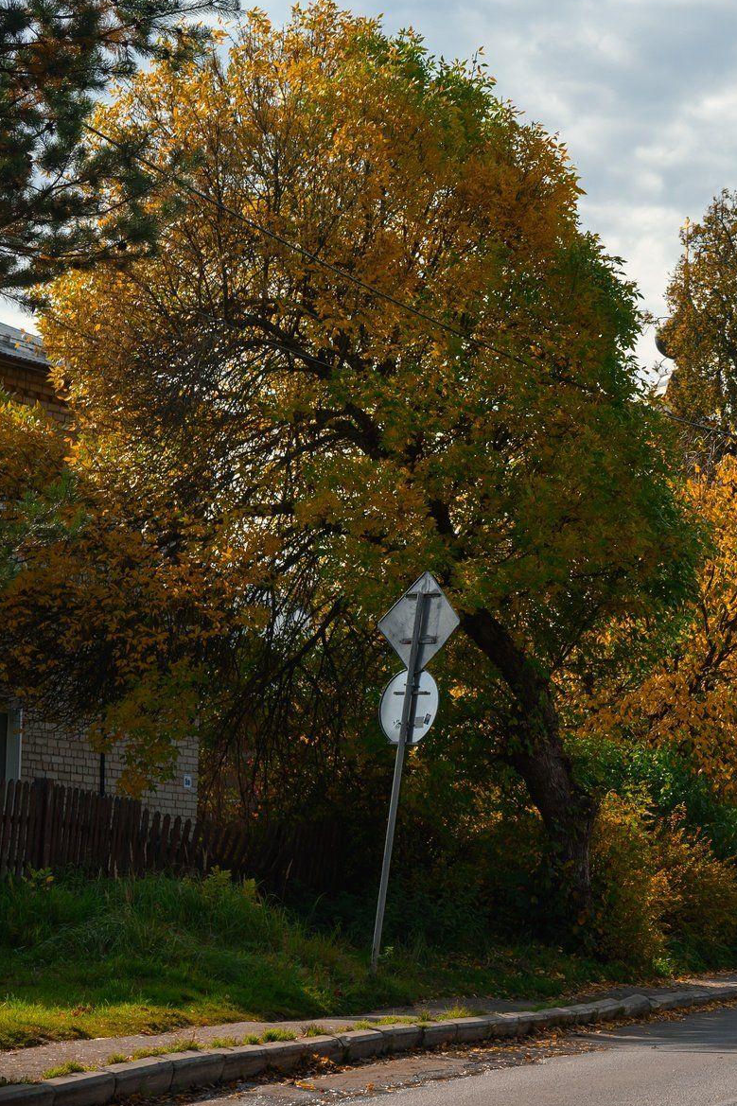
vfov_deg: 17.8
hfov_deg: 11.7
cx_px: 891
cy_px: 550
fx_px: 3532
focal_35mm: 115
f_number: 6.3
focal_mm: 70
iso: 160
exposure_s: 1/800
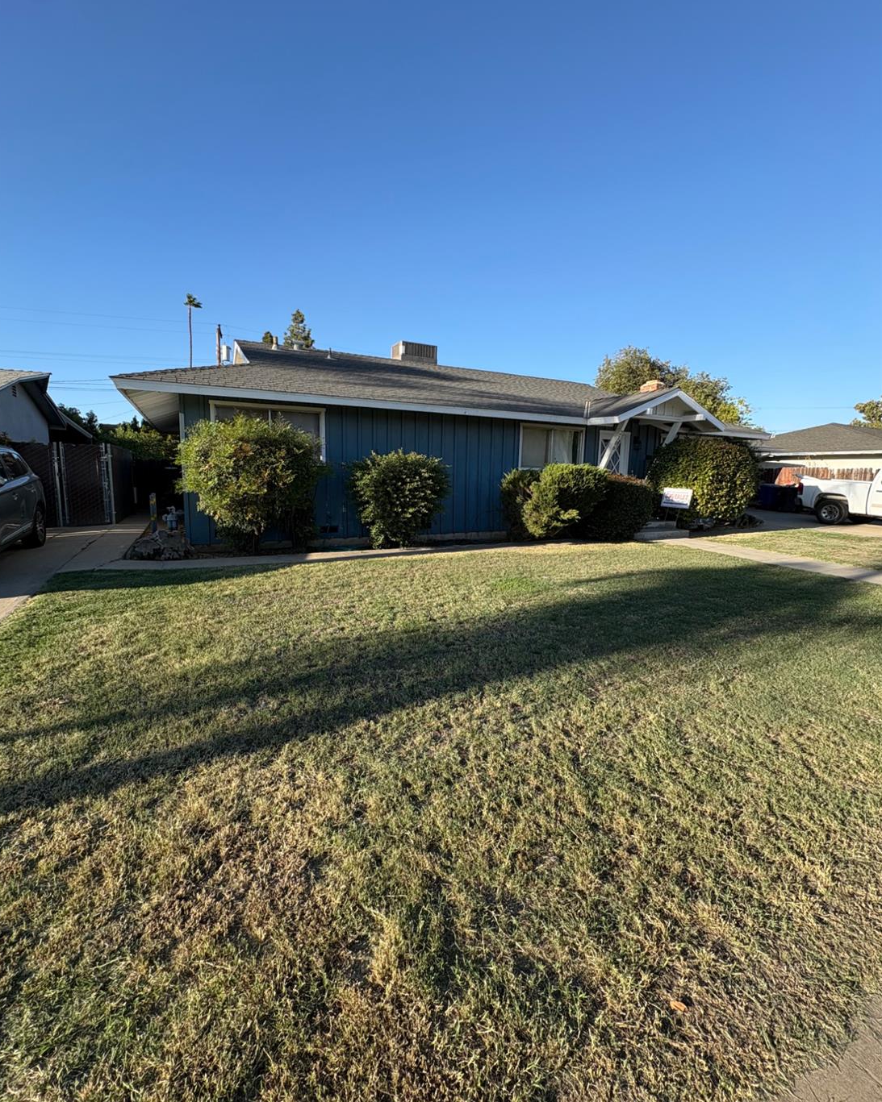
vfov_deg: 96.8
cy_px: 538
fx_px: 490
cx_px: 429
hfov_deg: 84.0
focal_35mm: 15
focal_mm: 2.22
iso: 40
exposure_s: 1/646
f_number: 2.2
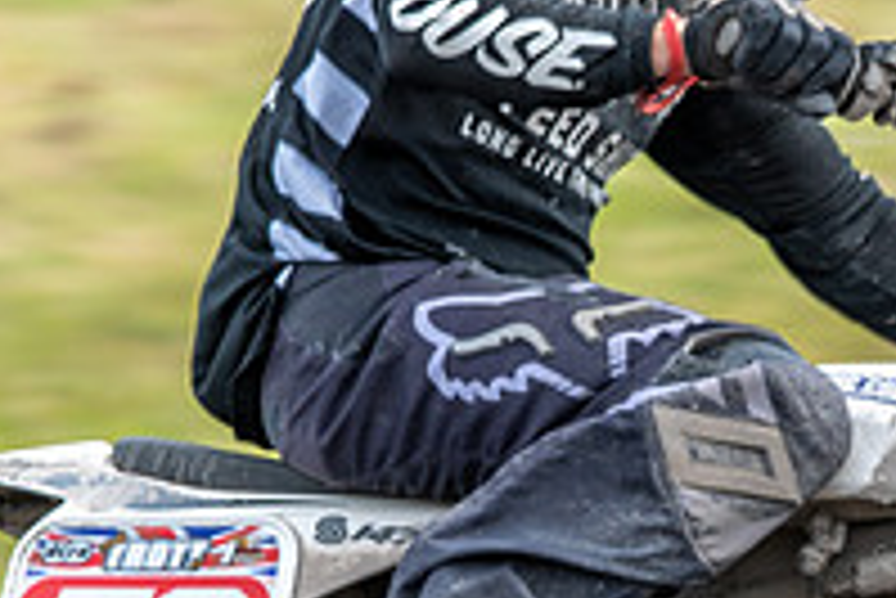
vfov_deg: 1.1
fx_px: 30784
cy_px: 555
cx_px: 816
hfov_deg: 1.7
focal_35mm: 1236
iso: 200
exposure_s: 1/400
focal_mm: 360
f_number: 7.1
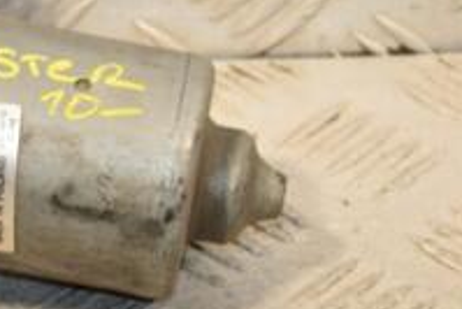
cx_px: -116
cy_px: 84
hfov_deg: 6.5
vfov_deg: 4.4
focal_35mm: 316
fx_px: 4058
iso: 800
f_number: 6.3
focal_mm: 70
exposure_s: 1/200
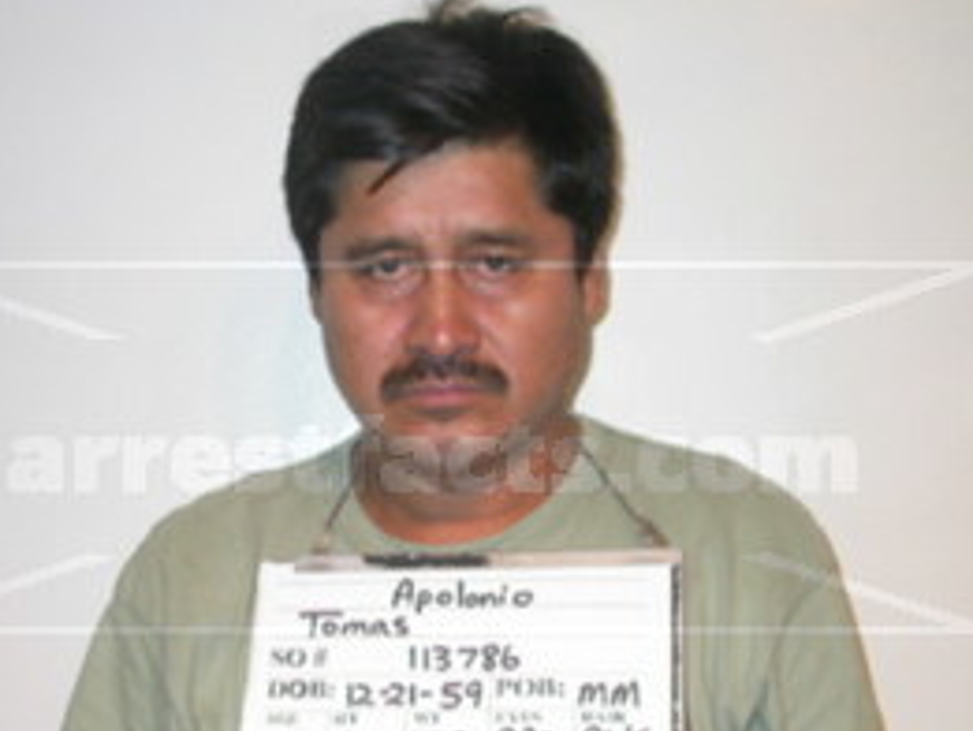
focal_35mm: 74
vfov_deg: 19.9
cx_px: 431
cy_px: 449
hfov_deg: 26.3
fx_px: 2081
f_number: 3
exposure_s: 1/60.3
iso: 100
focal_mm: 11.6
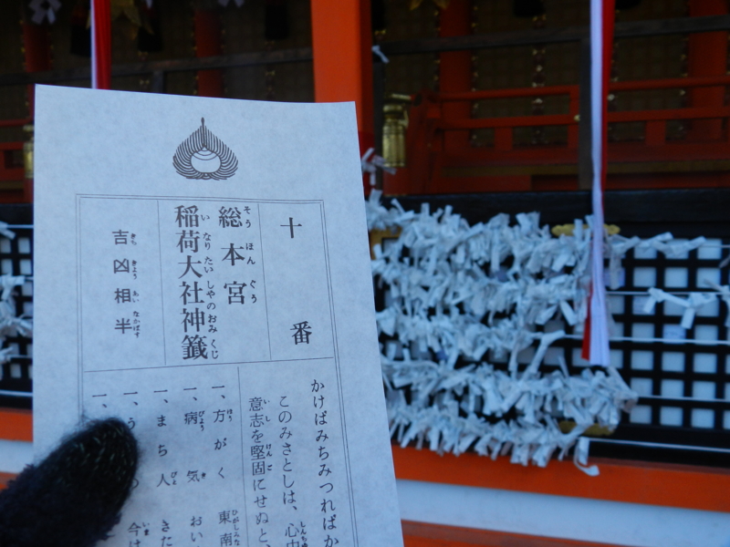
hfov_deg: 56.8
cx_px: 365
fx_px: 675
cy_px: 274
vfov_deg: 44.2
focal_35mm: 32
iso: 160
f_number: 3.7
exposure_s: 1/320
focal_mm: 5.6
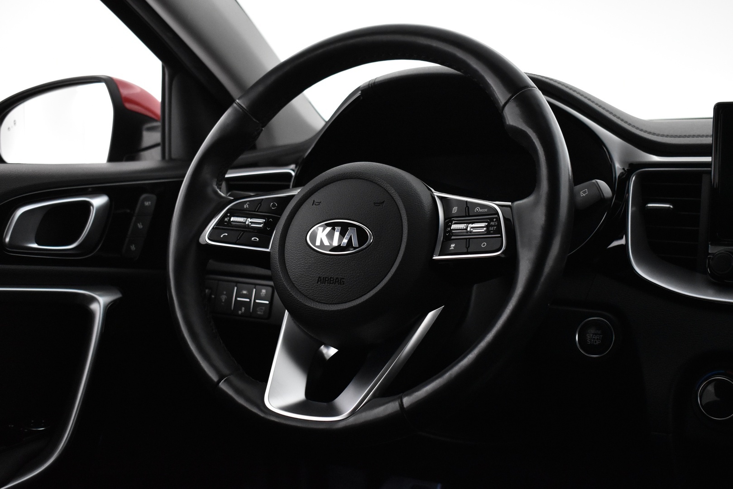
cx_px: 366
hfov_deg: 42.3
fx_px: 947
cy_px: 244
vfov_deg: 29.0
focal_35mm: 46
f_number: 4.2
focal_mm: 31
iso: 3200
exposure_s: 1/50
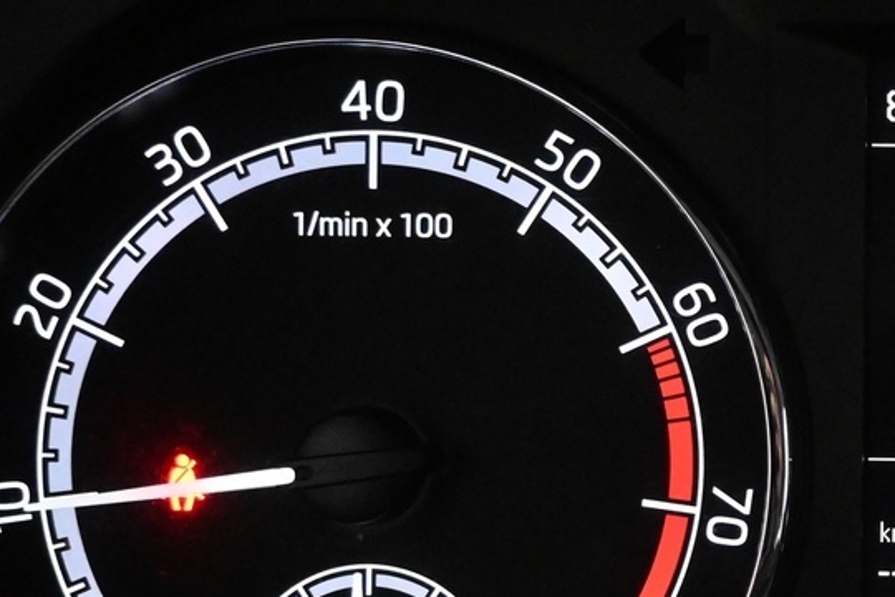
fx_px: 2405
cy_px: 425
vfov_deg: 14.1
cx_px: 1066
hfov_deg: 19.8
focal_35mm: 97
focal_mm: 21.5
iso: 6400
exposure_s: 1/80
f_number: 4.5
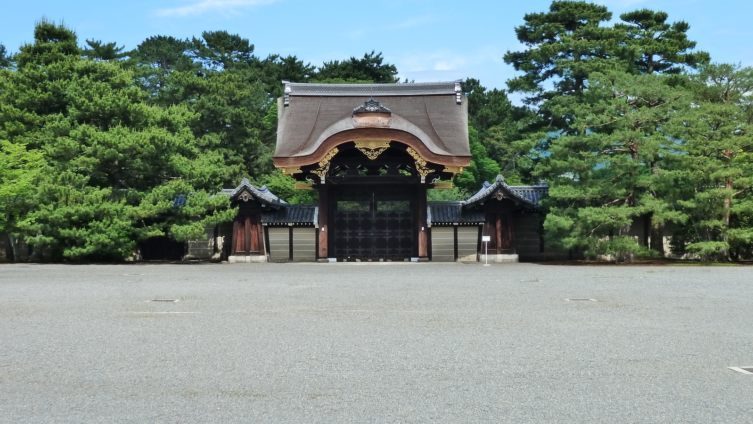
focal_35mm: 60
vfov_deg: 20.0
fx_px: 1198
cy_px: 181
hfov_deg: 34.9
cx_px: 376
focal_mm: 9.1
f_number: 3.9
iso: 200
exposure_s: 1/400
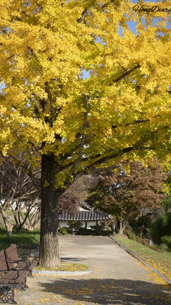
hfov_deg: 20.4
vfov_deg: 35.4
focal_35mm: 59
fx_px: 475
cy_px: 153
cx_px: 78
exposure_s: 1/250
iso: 100
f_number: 7.1
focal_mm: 56
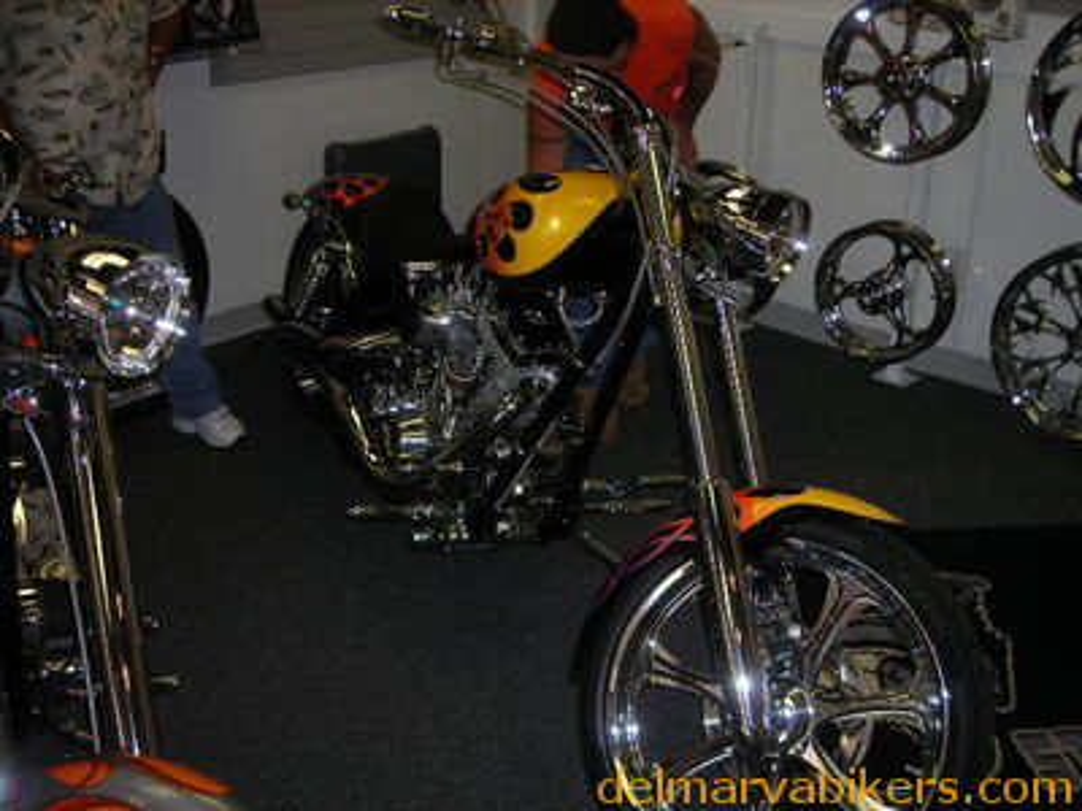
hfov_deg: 49.0
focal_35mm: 38
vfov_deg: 37.7
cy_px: 406
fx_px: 1188
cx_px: 541
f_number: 3.2
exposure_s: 1/60.1
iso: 76
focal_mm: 6.3
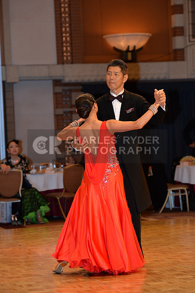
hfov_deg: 10.1
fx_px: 1100
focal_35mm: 135
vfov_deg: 15.2
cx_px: 98
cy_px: 146
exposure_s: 1/250
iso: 1600
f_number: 5.6
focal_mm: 135
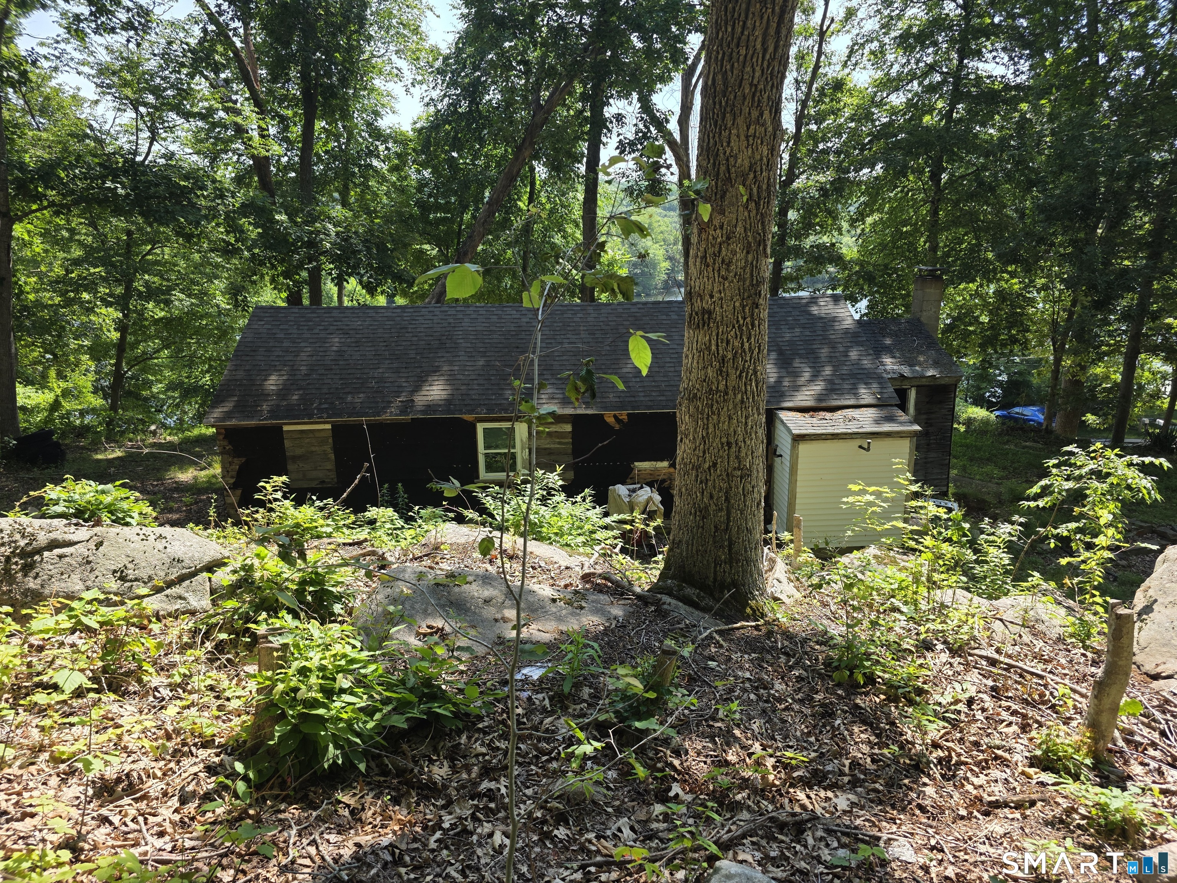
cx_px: 588
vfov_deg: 58.9
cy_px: 442
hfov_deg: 73.9
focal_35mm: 23
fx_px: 782
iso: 80
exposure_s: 1/1433
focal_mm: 6.3
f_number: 1.7
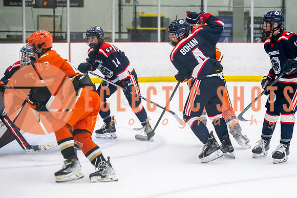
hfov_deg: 16.4
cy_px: 99
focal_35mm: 124
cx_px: 205
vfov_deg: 11.0
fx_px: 1026
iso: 2500
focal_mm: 90
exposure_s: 1/640
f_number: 3.2
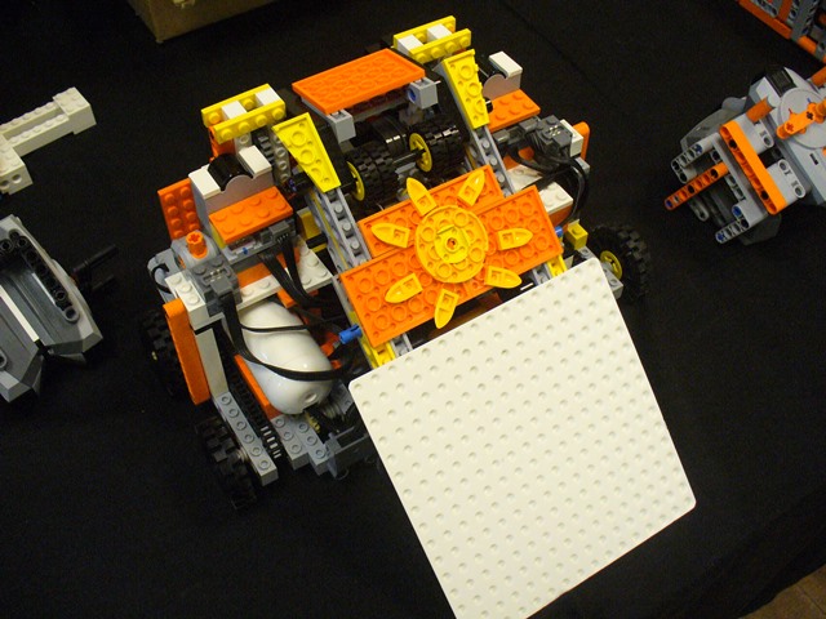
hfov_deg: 50.1
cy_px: 310
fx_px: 883
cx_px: 413
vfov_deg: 38.7
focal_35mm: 37
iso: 400
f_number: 2.8
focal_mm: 6.1
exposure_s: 1/80
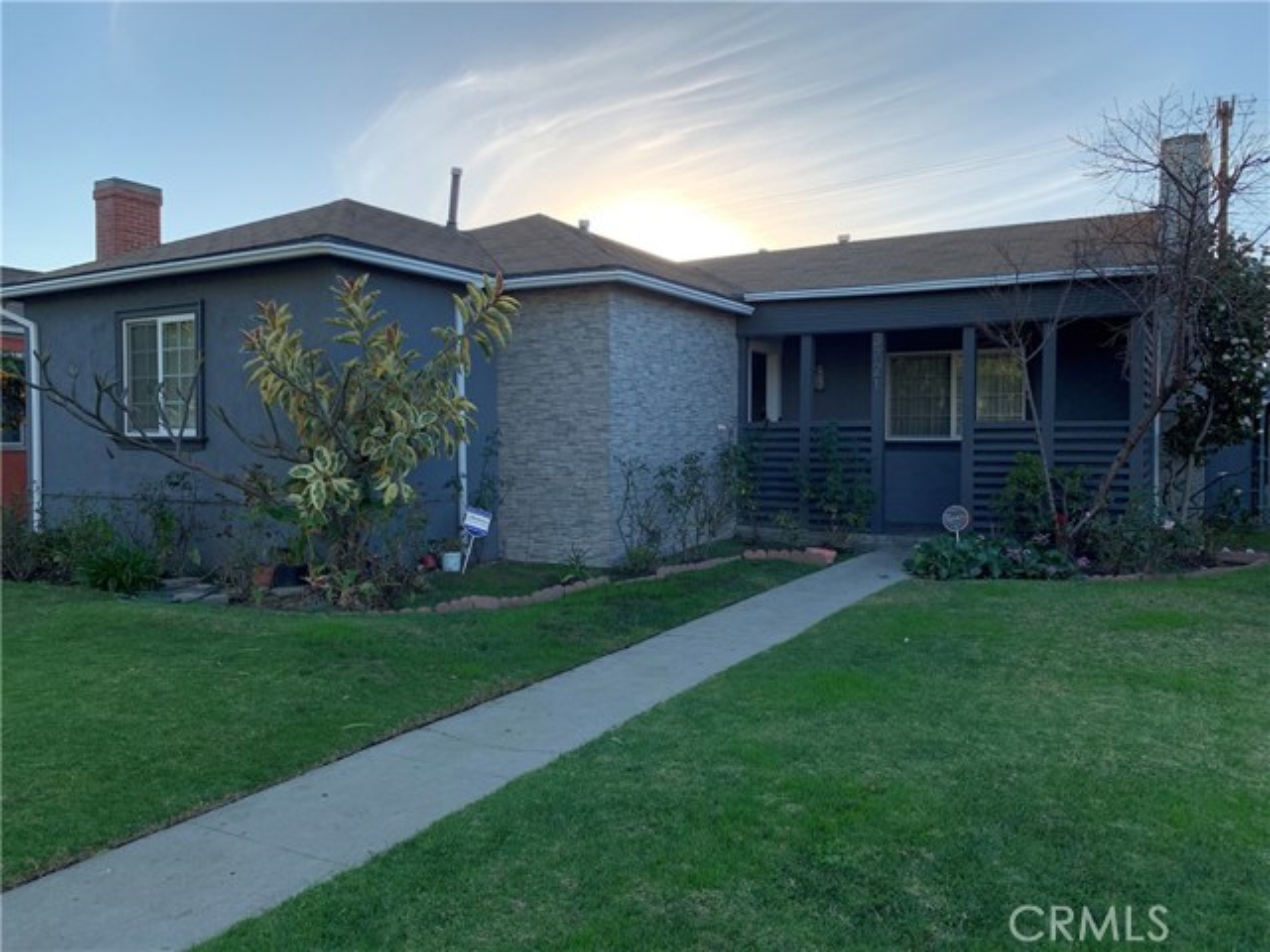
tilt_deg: -1.0
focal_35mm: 26
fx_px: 954
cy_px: 476
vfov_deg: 53.1
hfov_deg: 67.3
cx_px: 635
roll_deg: -0.3
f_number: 1.8
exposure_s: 1/789
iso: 25
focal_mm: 4.25
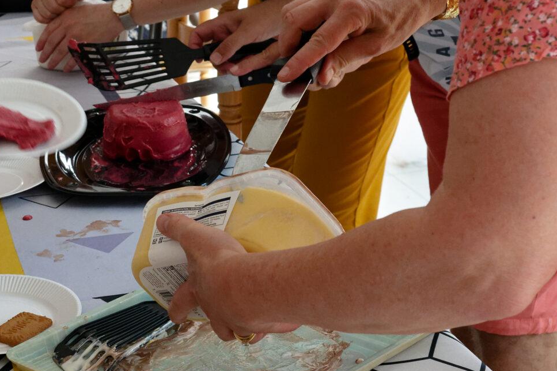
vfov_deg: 15.2
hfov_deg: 21.8
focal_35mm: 90
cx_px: -4
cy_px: 213
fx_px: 1391
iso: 3200
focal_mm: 34
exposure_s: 1/125
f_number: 8
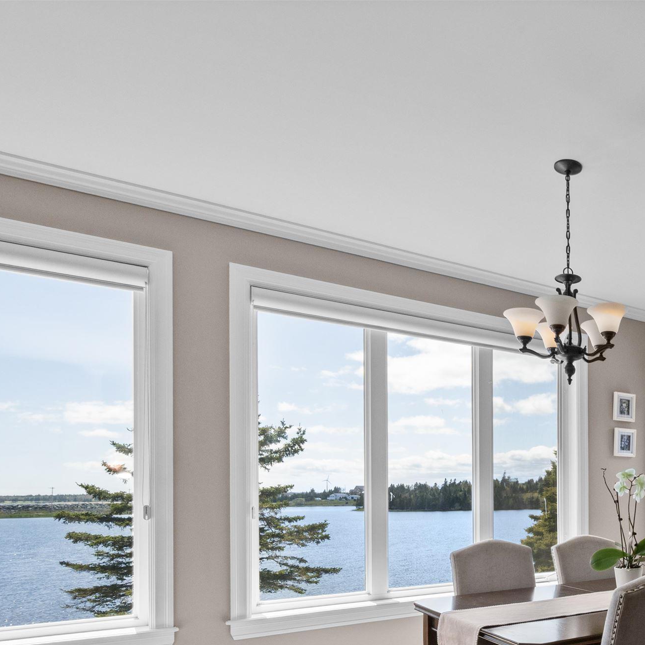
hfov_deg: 47.5
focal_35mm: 28
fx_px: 590
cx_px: 646
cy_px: 505
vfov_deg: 53.9
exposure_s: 1/60
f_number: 14
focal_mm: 14
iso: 500
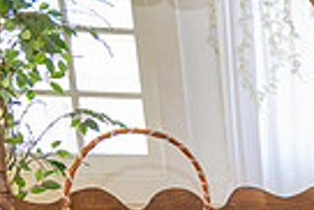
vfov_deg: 12.1
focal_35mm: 102
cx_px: 614
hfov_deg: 16.0
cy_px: 400
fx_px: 891
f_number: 3.5
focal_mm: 24
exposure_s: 1/200
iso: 800
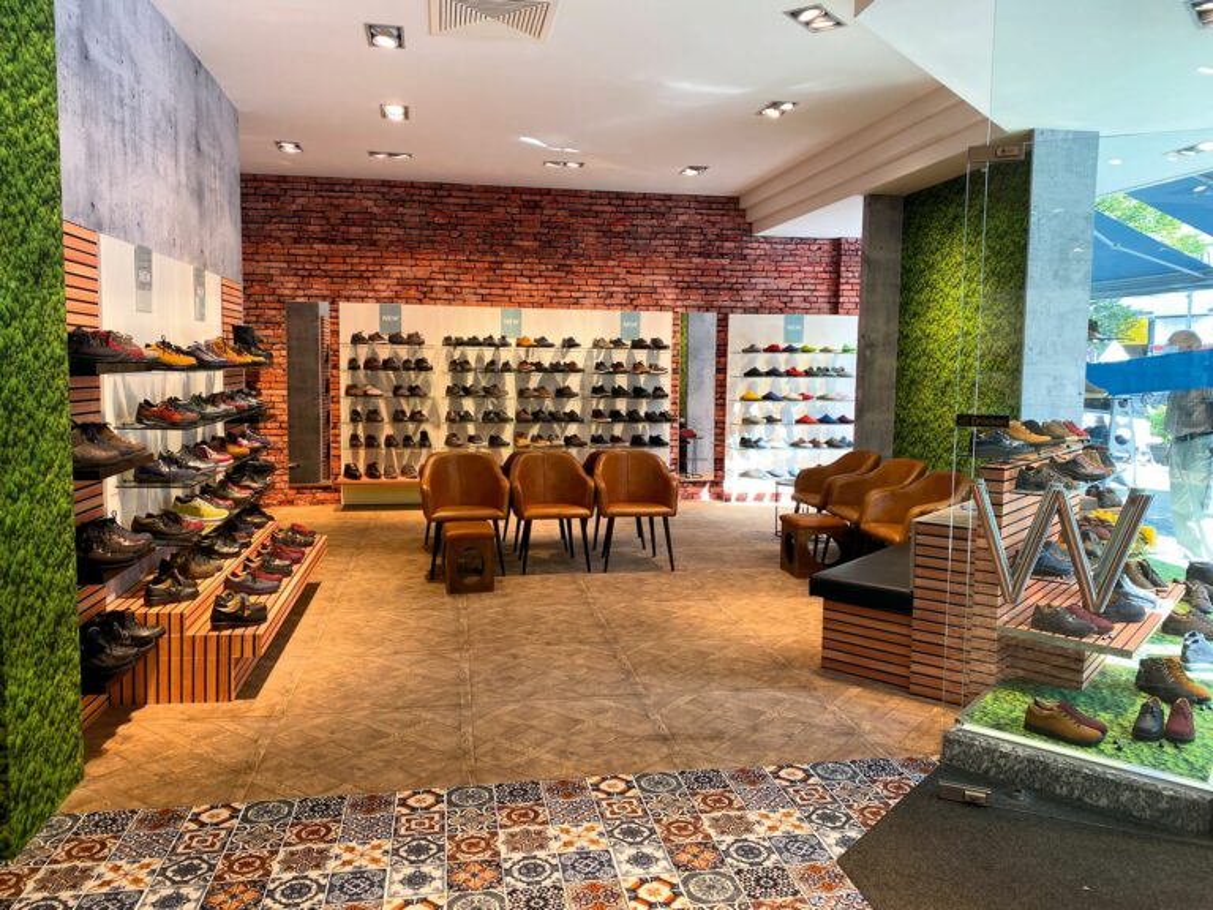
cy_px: 455
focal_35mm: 26
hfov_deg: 67.3
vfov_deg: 53.1
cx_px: 606
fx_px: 911
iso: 80
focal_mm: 4.25
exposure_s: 1/100
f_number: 1.8
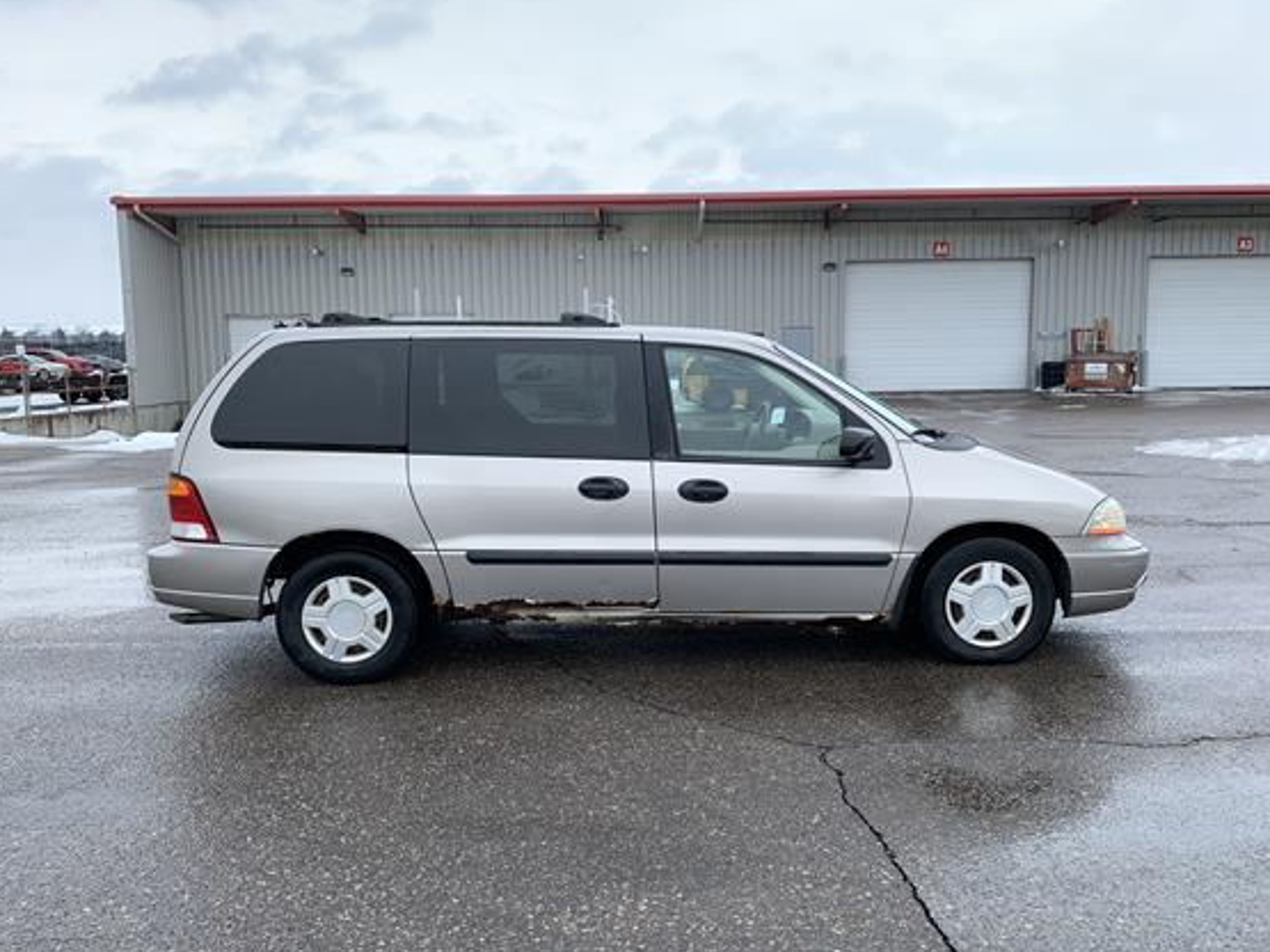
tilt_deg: -6.8
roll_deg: +1.2
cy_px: 497
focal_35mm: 30
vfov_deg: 46.8
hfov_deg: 60.0
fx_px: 1100
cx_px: 650
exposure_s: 1/580
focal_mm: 4.25
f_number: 1.8
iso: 25
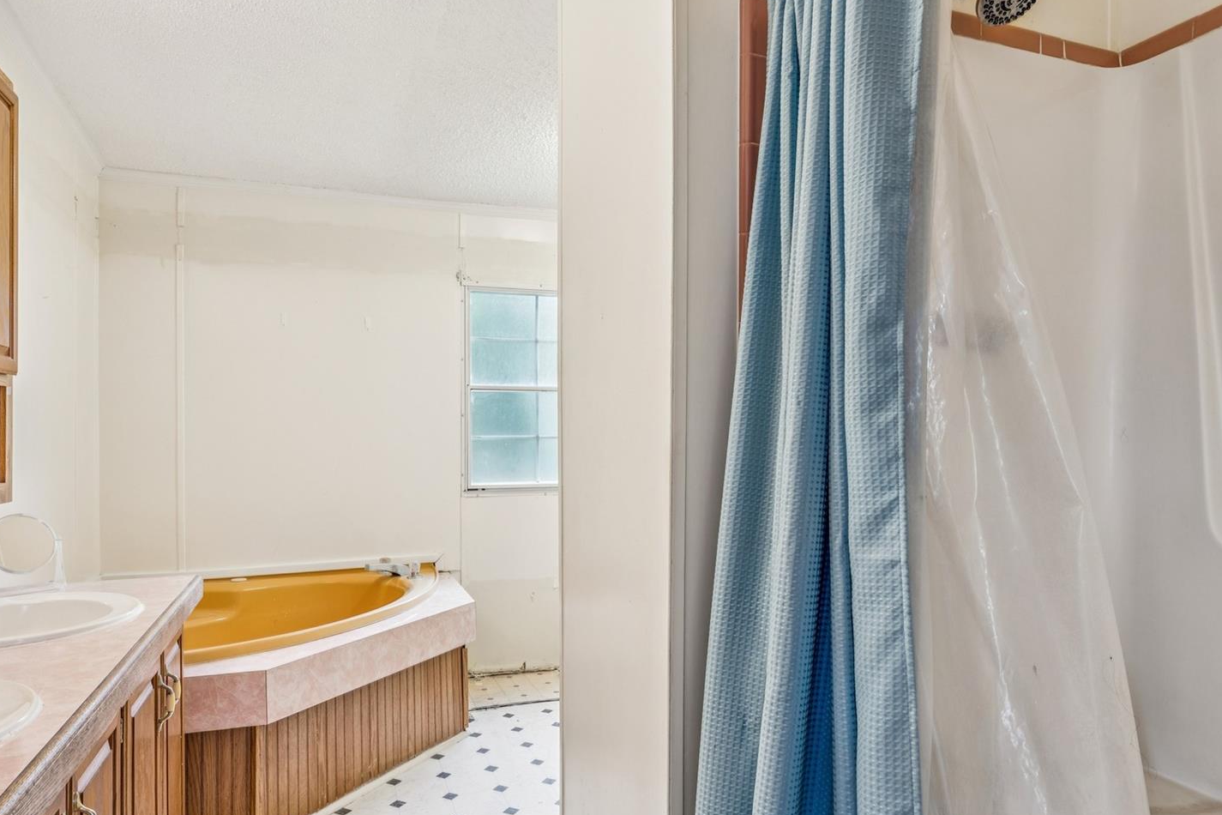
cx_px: 607
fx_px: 800
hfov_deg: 74.7
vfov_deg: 53.8
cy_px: 452
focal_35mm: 24
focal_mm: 16.4
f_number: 10
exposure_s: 1/1.25
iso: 100
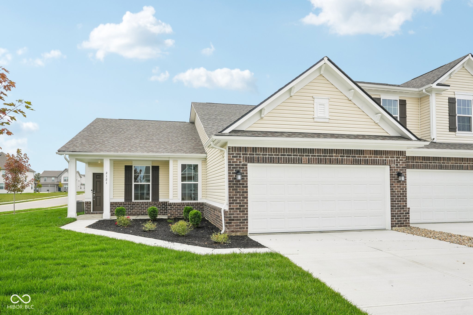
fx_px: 309
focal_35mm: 24
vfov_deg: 54.1
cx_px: 236
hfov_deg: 74.9
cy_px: 158
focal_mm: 23.5
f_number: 8
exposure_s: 1/200
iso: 100
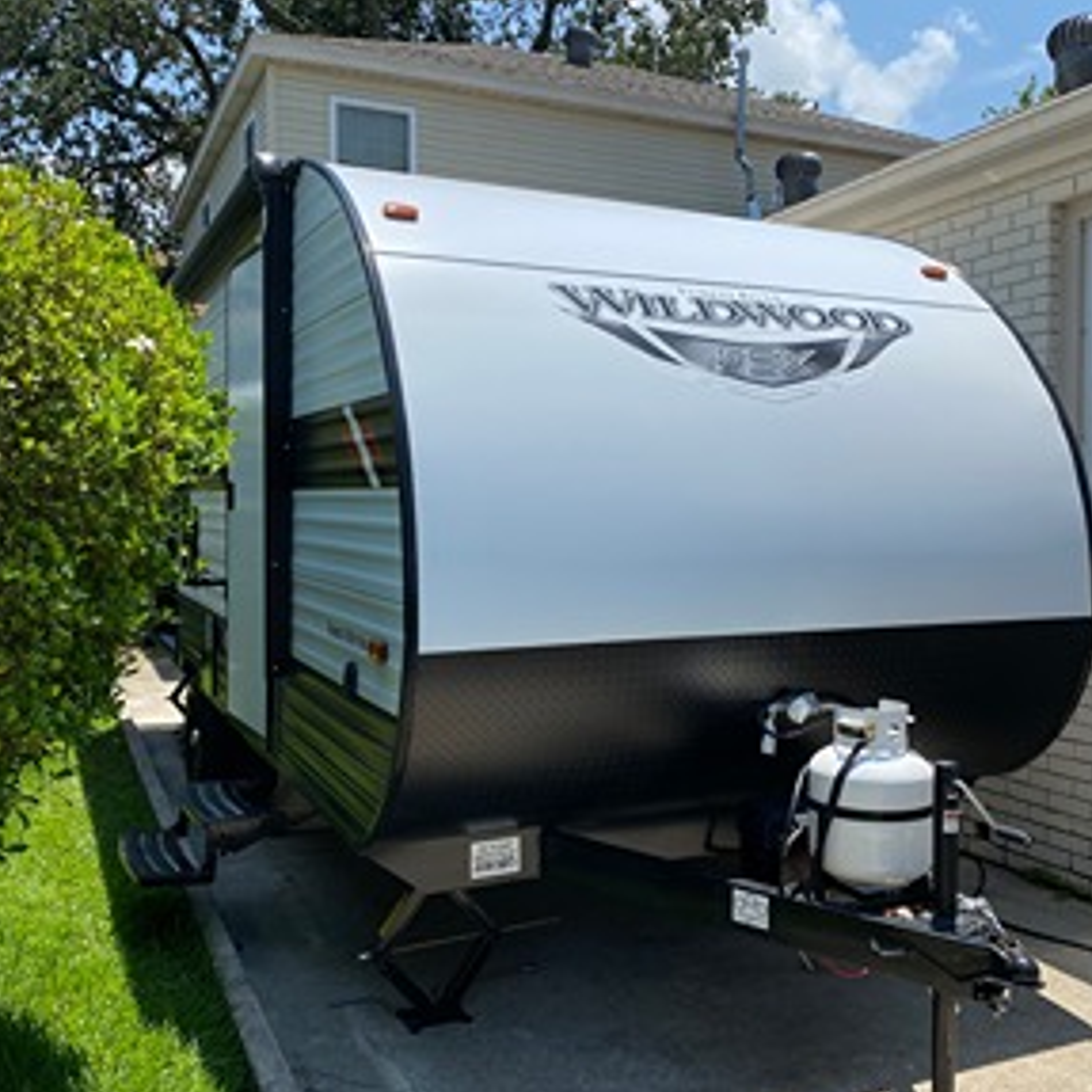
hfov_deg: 51.1
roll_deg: -0.6
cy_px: 552
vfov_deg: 51.1
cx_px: 540
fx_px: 1142
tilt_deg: -0.7
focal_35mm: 32
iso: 32
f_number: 1.8
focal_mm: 4.25
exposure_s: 1/2890
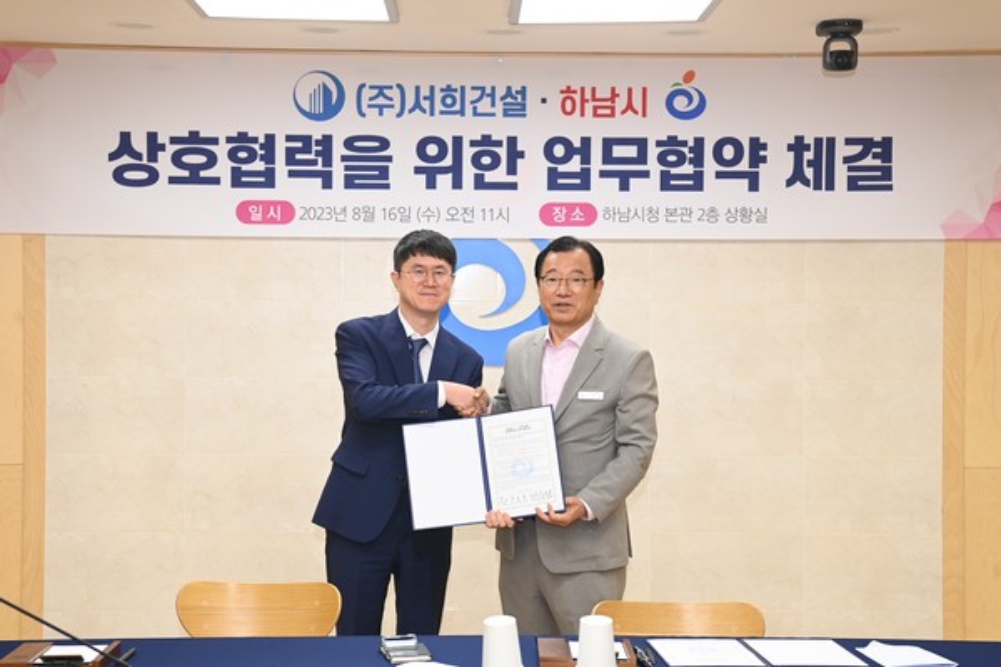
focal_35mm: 65
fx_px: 1807
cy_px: 334
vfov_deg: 20.9
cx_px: 500
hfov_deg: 31.0
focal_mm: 65
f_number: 5.6
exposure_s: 1/100
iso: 800
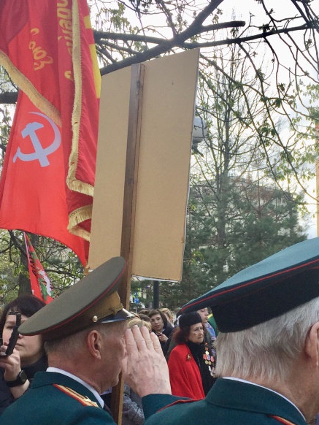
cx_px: 194
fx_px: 626
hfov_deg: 28.5
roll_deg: +1.4
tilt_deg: +4.0
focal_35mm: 51
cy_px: 270
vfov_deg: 37.2
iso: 32
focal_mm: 4.15
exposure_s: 1/879
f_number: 2.2
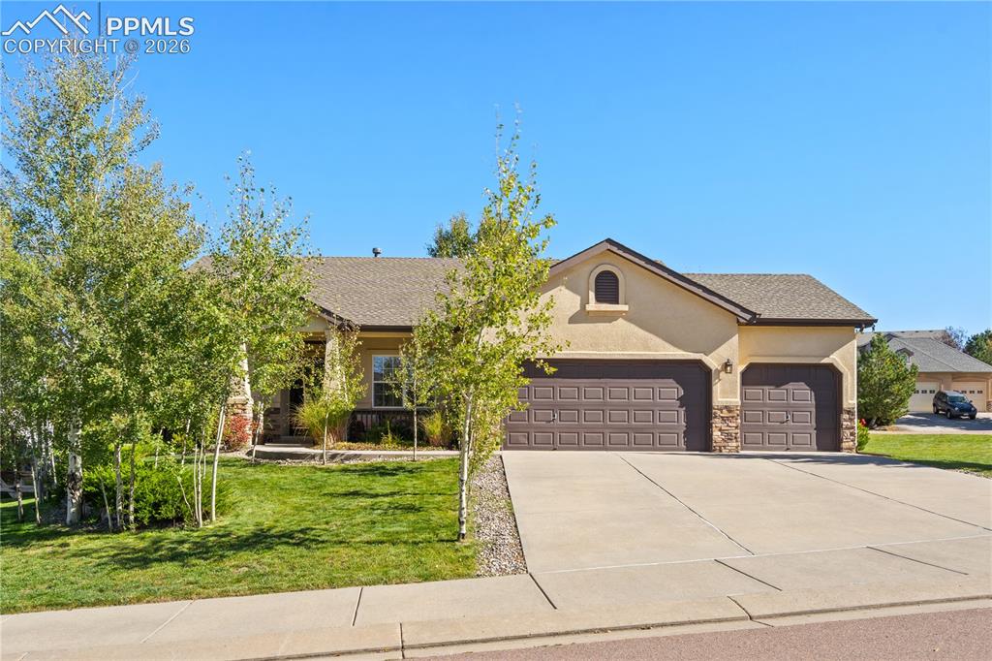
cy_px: 330
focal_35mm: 25
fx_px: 689
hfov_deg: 71.5
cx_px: 496
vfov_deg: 51.3
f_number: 6.3
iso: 100
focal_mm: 25
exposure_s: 1/50
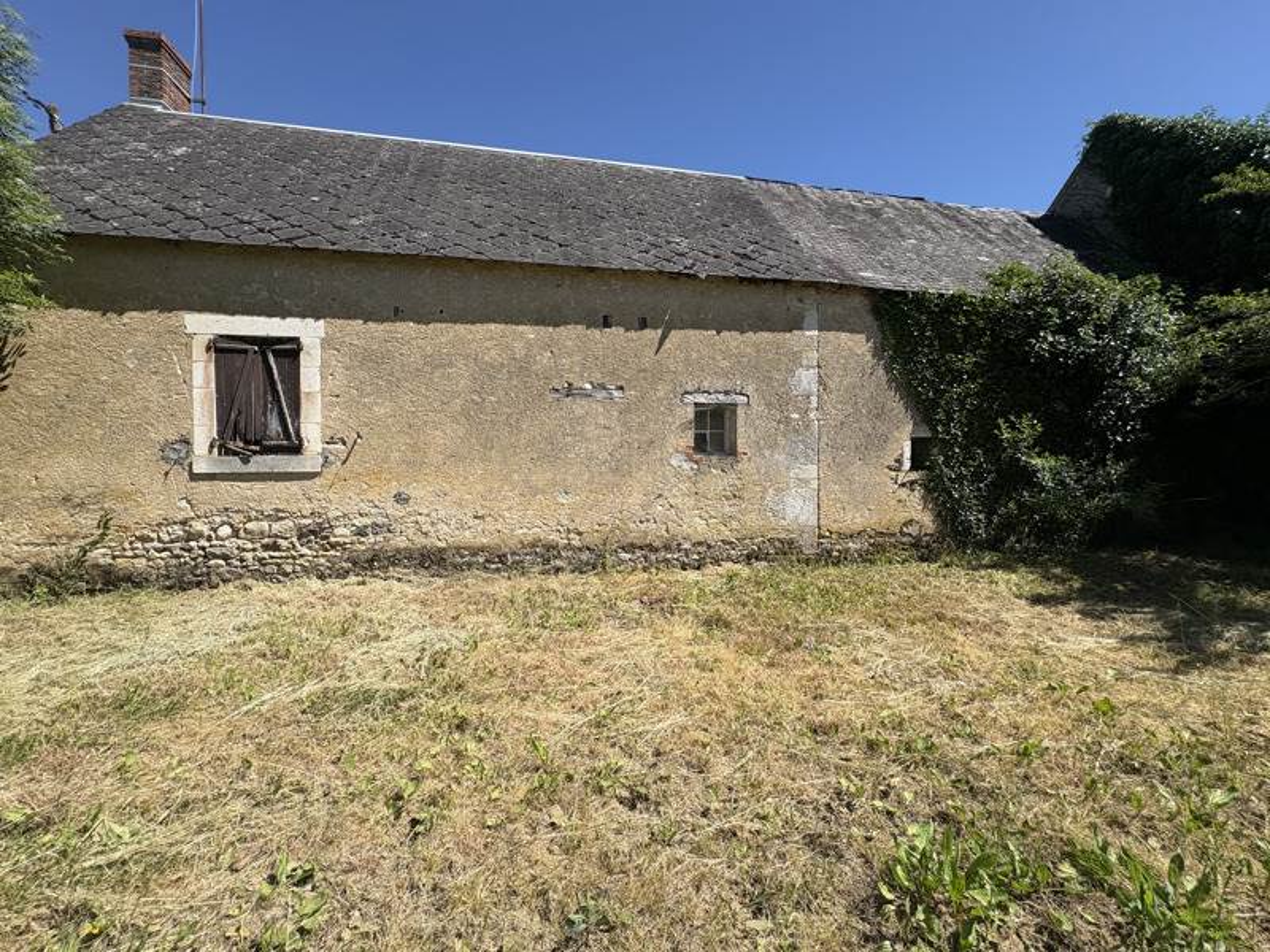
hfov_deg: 102.1
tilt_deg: -1.4
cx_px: 635
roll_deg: +0.8
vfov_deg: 85.7
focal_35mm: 14
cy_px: 476
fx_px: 514
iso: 40
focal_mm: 2.22
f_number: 2.2
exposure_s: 1/1709
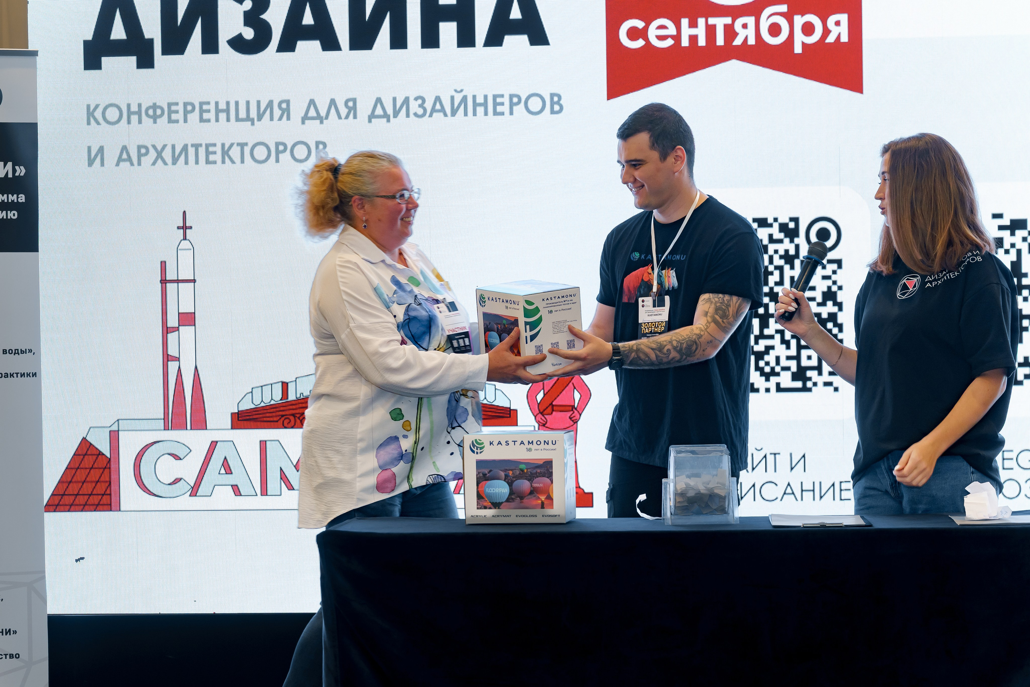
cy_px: 343
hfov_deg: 24.5
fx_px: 2375
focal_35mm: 83
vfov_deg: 16.5
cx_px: 515
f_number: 4
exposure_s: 1/125
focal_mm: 83
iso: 1000
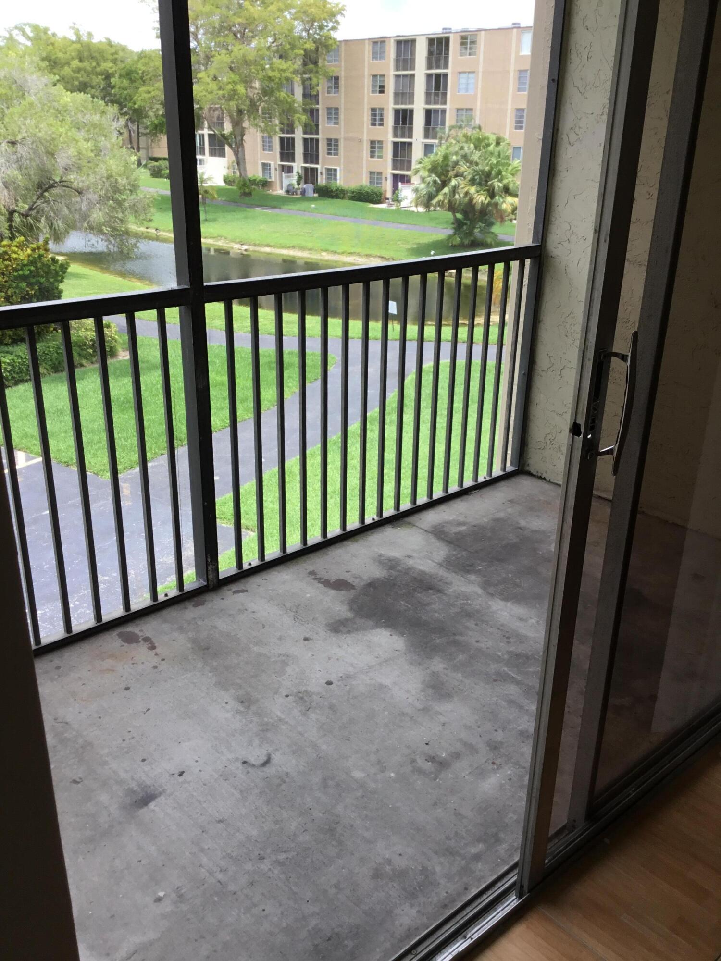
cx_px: 360
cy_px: 480
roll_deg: -1.5
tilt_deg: -21.8
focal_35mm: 31
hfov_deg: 45.4
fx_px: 861
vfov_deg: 58.4
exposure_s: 1/182
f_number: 2.4
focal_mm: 3.3
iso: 25
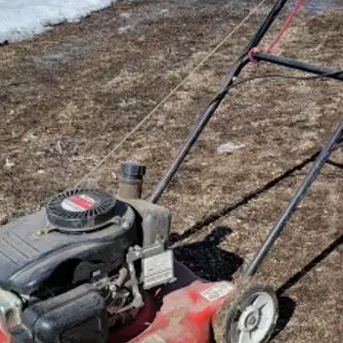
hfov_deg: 29.4
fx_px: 650
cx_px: 222
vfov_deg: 29.5
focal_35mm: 58
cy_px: 193
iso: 16
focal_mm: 6.7
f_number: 1.8
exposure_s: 1/973
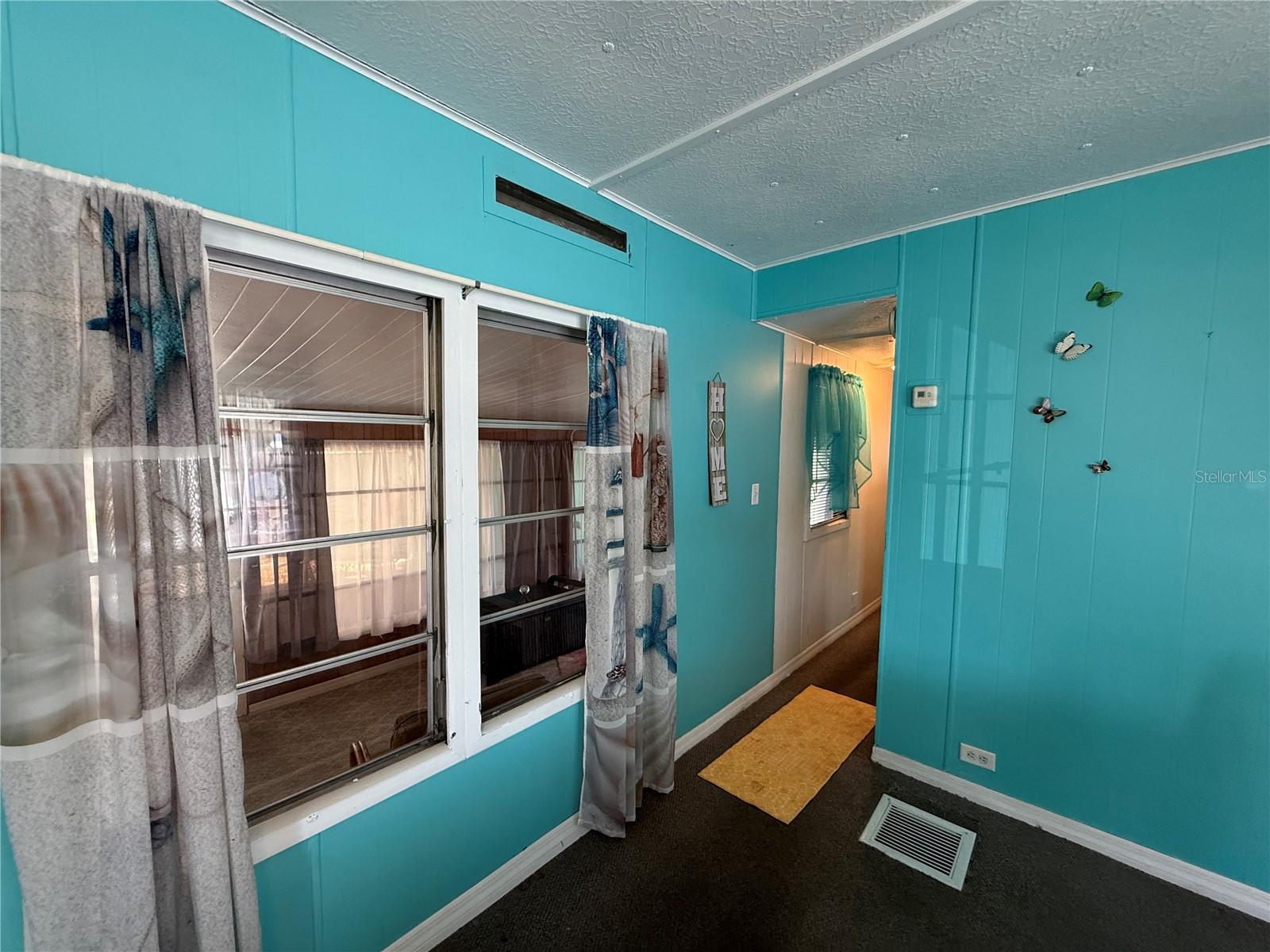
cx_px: 635
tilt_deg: -2.9
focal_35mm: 14
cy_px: 476
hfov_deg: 102.1
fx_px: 514
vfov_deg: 85.7
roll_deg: +0.0
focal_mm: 2.22
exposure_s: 1/60
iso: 250
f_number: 2.2
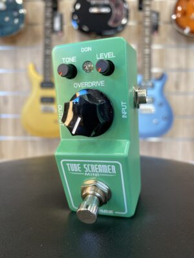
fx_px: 194
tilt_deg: -3.8
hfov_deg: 53.1
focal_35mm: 26
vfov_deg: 67.3
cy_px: 129
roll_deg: +0.4
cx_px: 97
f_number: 1.8
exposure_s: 1/50
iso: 100
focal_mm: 4.25
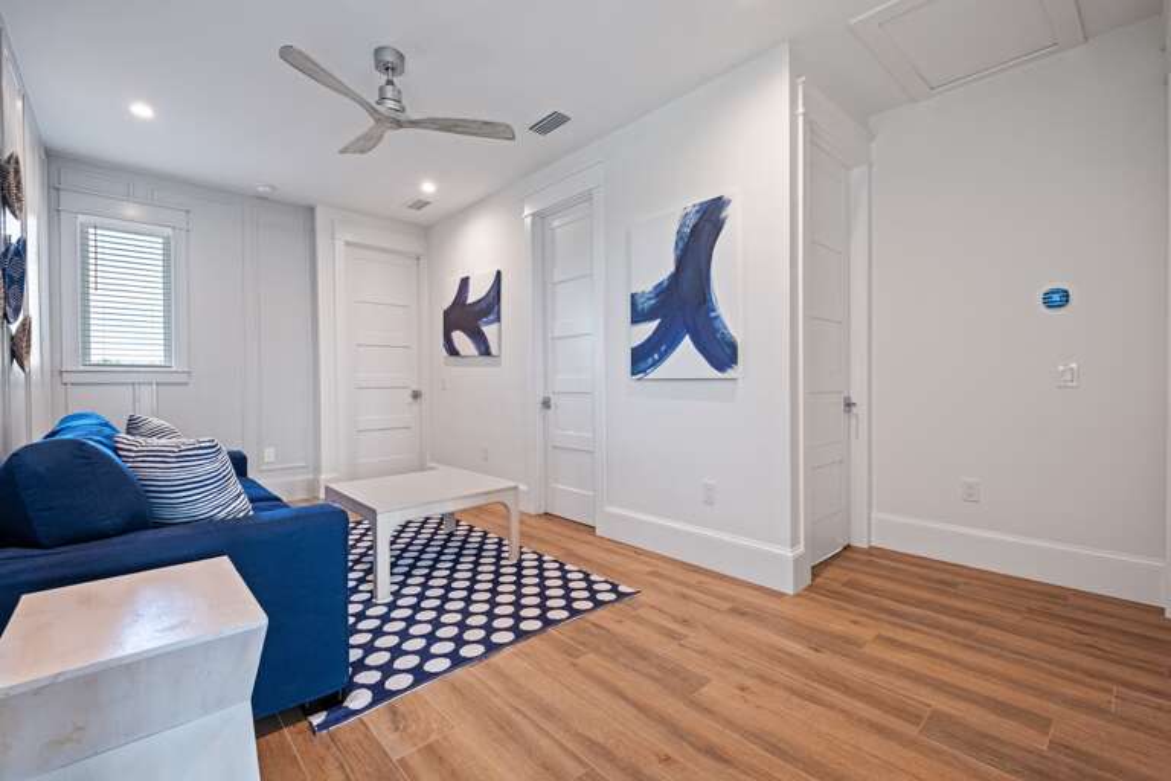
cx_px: 586
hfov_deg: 100.4
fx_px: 488
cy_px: 390
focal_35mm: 15
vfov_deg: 77.3
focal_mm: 10
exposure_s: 1/15
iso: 1250
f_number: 7.1
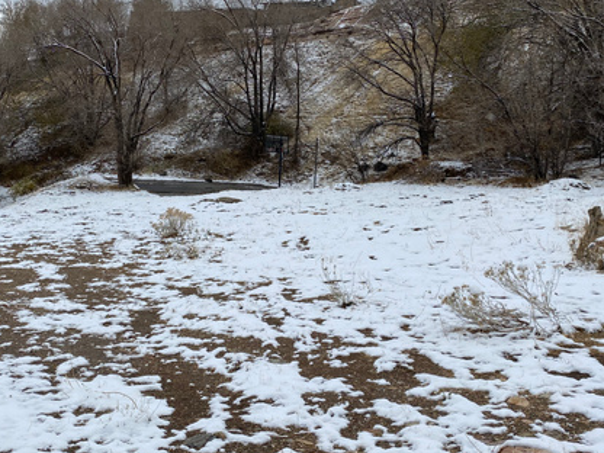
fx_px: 698
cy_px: 192
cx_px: 257
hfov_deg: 46.7
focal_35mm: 40
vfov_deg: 35.9
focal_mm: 4.25
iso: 32
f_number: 1.8
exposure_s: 1/1218
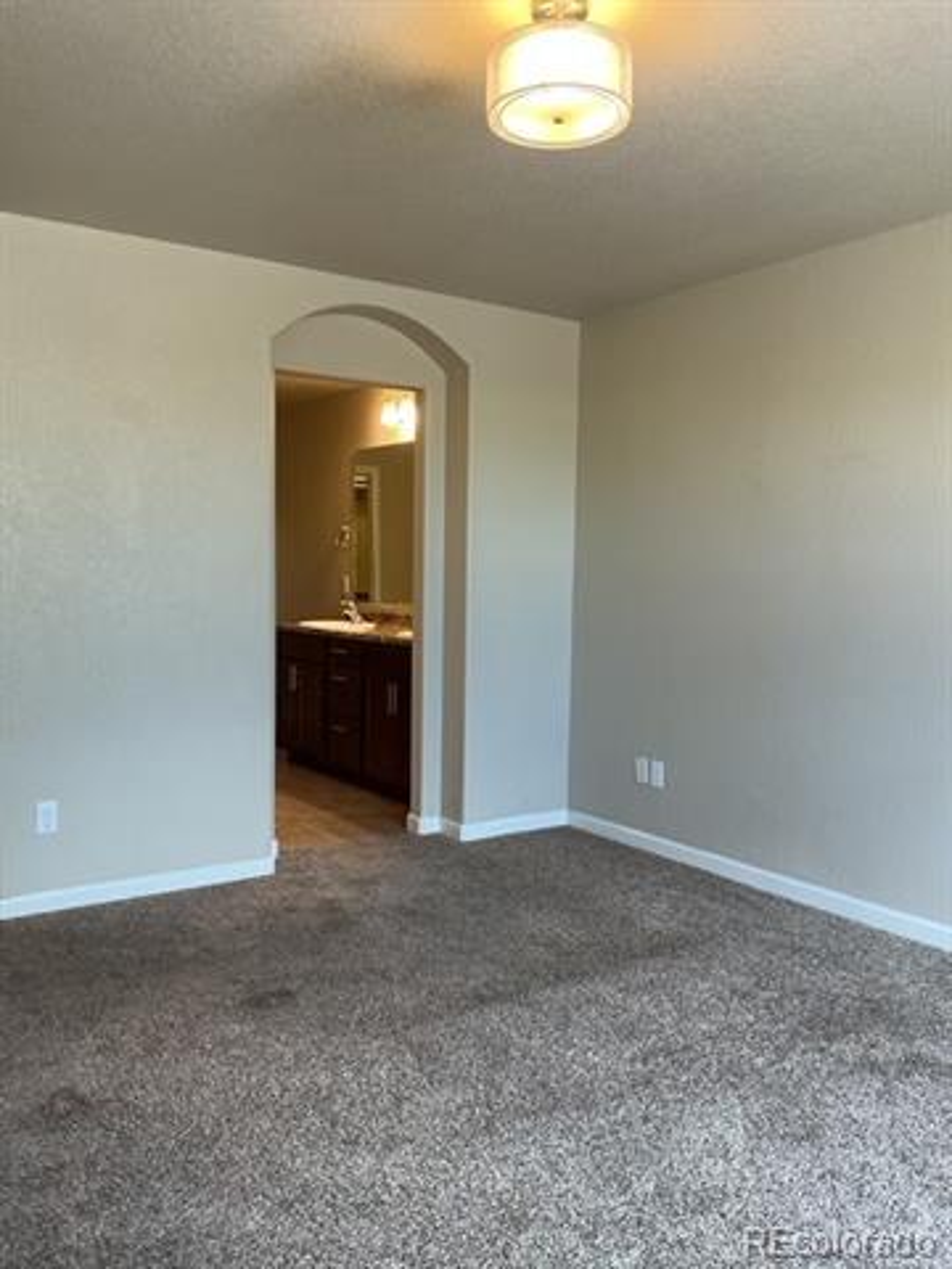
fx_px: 1063
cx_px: 476
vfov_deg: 61.7
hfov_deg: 48.2
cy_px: 634
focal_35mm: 29
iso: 32
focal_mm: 3
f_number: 1.8
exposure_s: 1/60
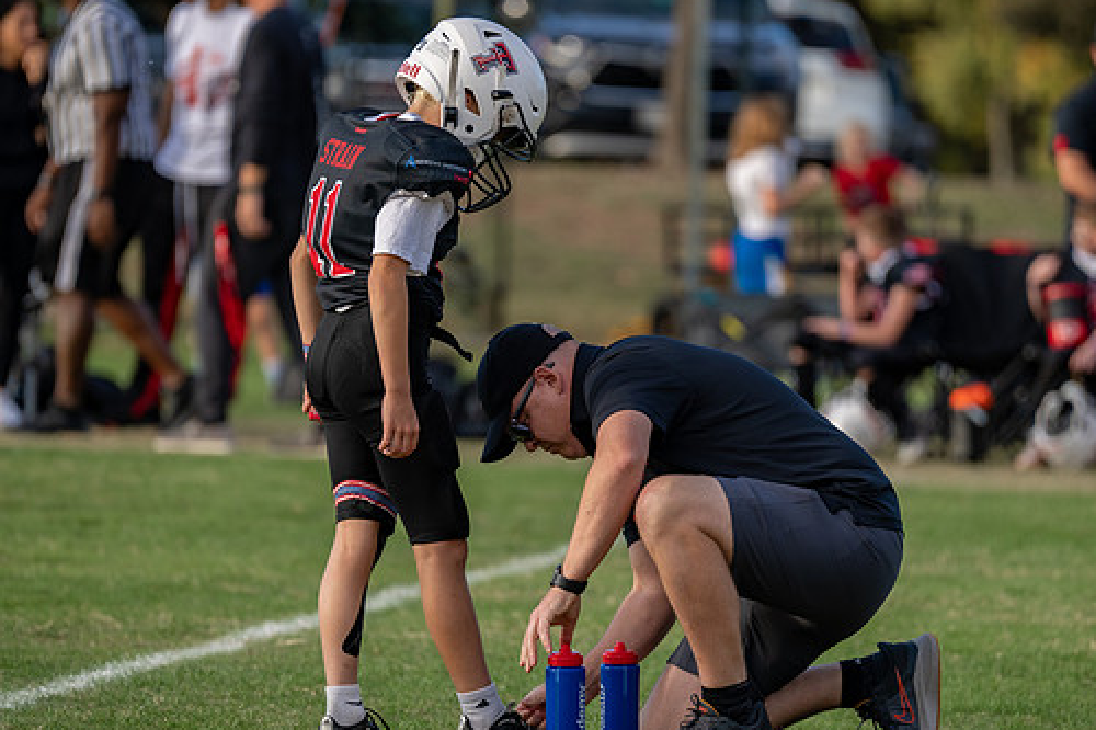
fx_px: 9495
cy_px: 389
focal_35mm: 312
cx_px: 518
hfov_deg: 6.6
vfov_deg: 4.4
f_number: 2.8
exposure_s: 1/1250
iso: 125
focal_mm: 200
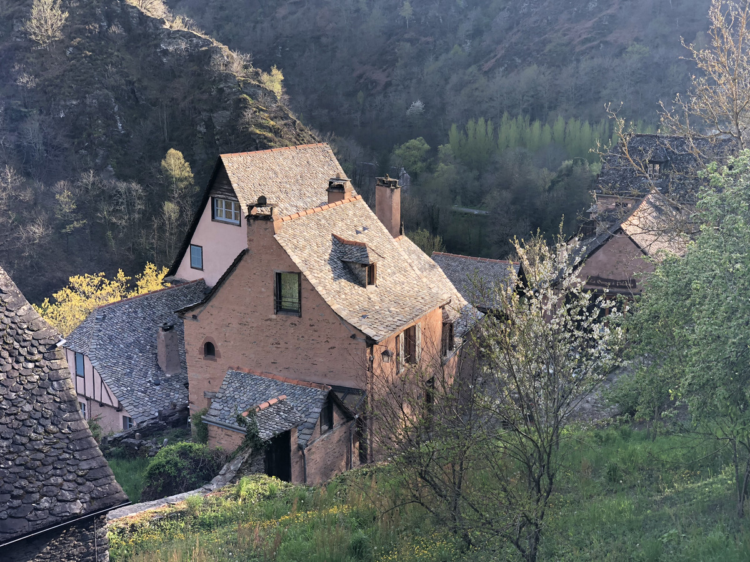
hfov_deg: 36.8
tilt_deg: -12.7
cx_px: 375
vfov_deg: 28.0
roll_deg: +0.7
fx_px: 1127
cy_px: 281
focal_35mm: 52
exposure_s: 1/184
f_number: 2.4
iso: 16
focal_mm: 6
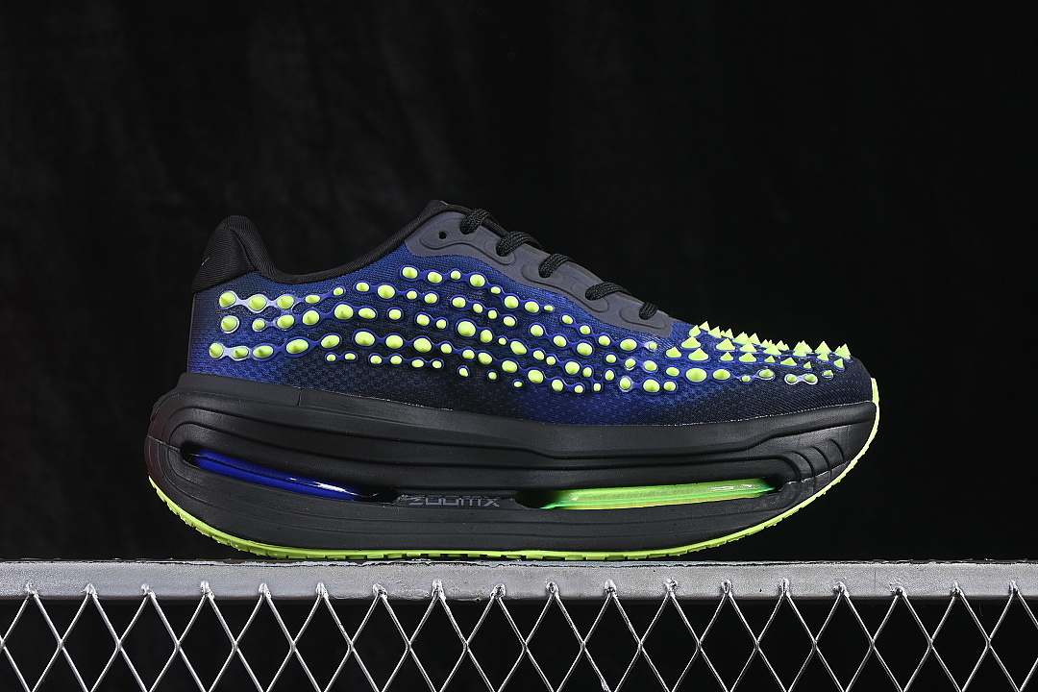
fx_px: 2162
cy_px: 346
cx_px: 519
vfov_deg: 18.2
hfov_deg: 27.0
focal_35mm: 75
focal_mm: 50
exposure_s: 1/60
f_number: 6.3
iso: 160
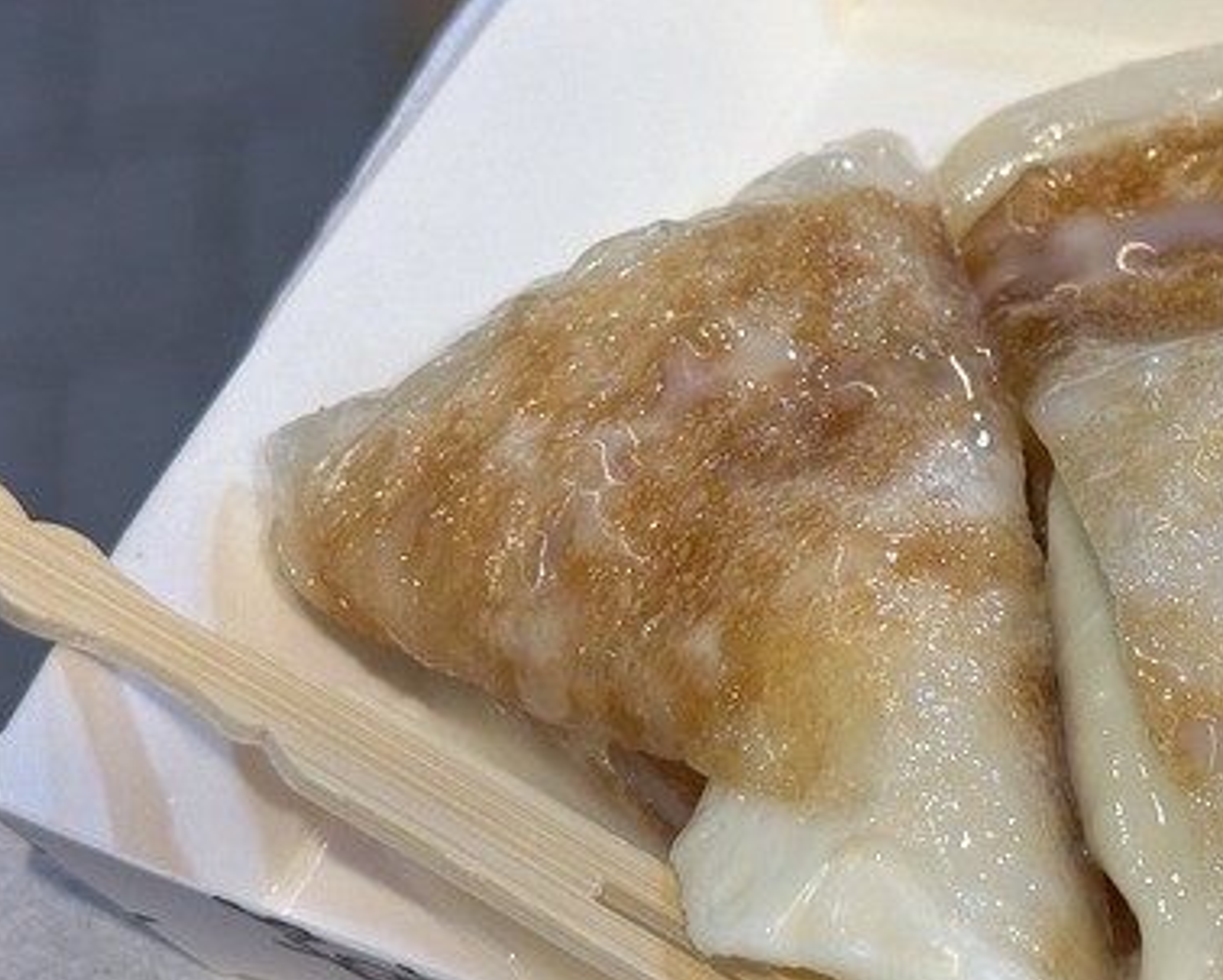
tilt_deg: -39.1
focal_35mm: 109
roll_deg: +6.0
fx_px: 3948
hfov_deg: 17.2
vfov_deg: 14.1
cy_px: 391
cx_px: 1233
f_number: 1.78
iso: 80
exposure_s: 1/60
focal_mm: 6.86
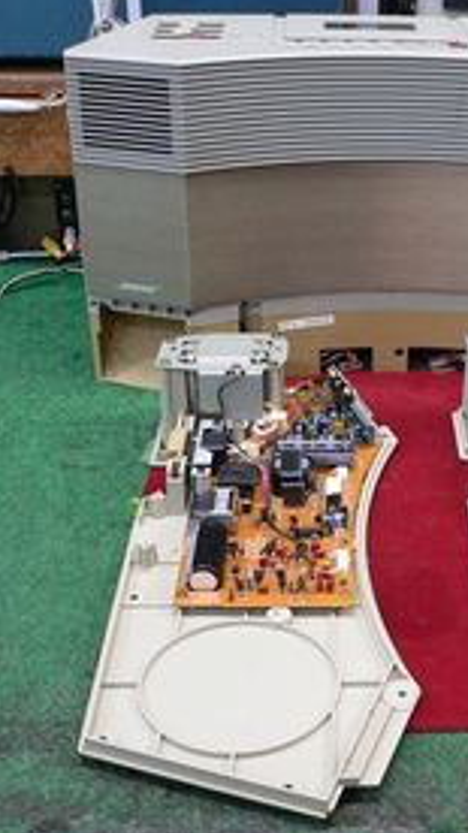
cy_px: 415
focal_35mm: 54
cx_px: 474
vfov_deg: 38.5
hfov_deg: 21.4
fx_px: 1193
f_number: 2.8
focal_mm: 6
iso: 200
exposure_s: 1/20
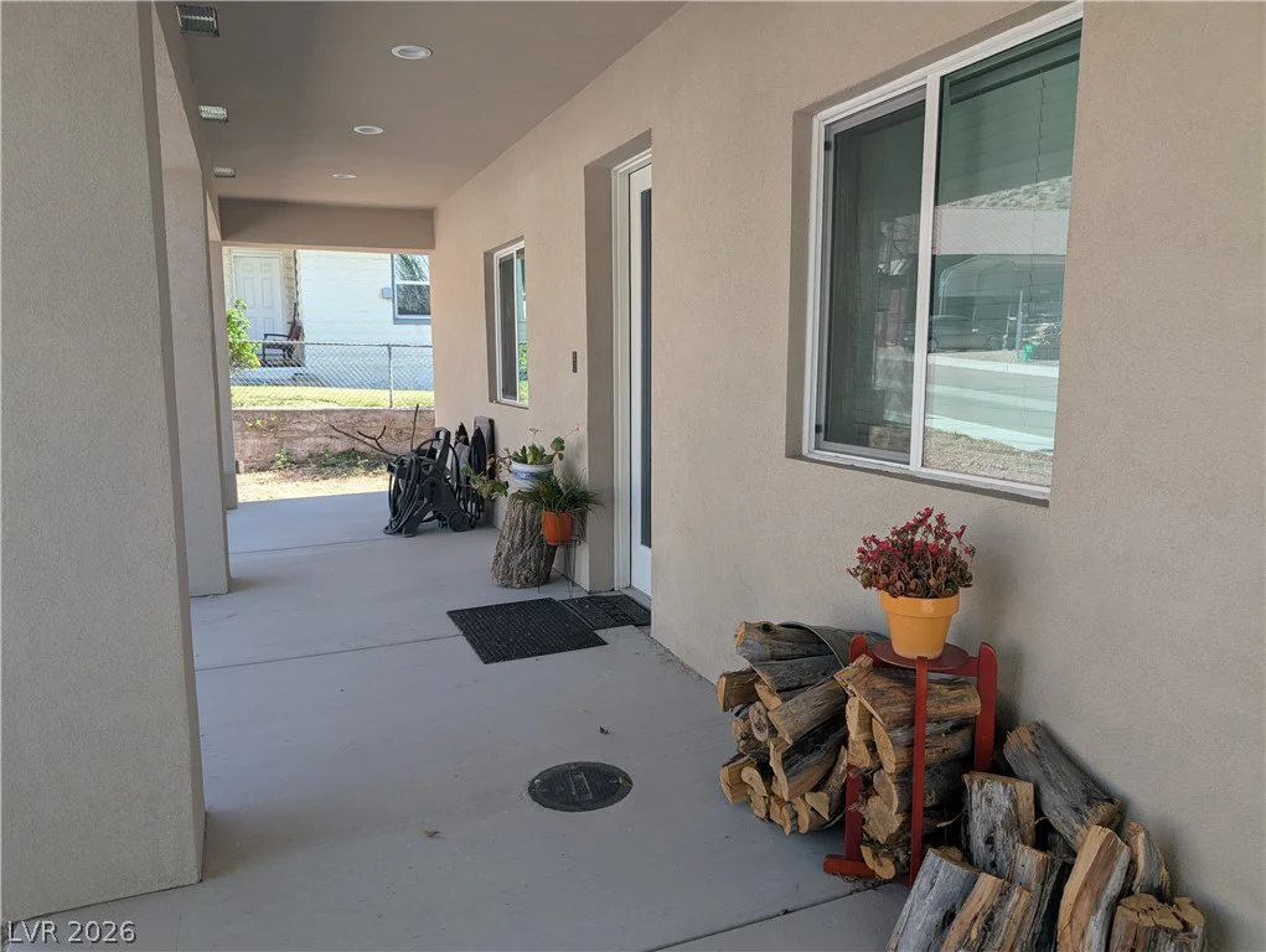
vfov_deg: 56.9
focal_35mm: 24
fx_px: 879
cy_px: 476
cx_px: 633
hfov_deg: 71.5
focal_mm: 6.9
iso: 21
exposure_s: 1/282
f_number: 1.68
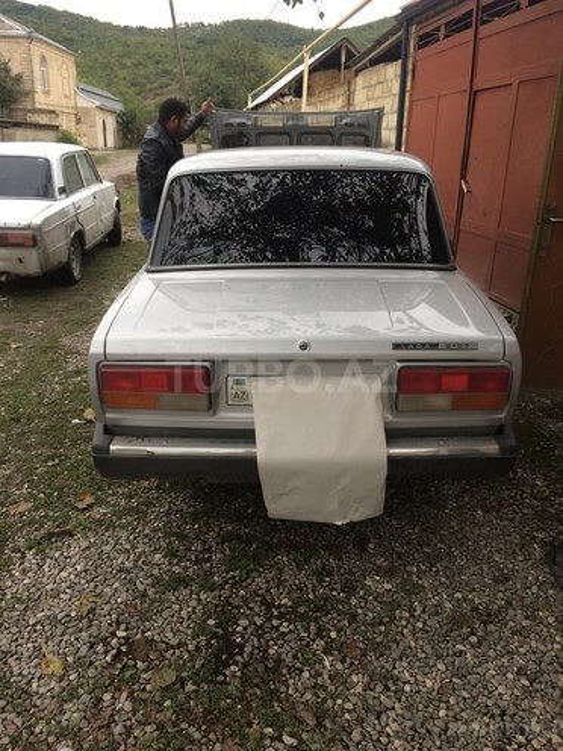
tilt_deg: -20.9
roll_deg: -3.1
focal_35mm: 29
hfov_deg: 48.2
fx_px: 629
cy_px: 376
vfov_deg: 61.7
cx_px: 282
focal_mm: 4.15
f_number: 2.2
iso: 50
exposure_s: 1/100
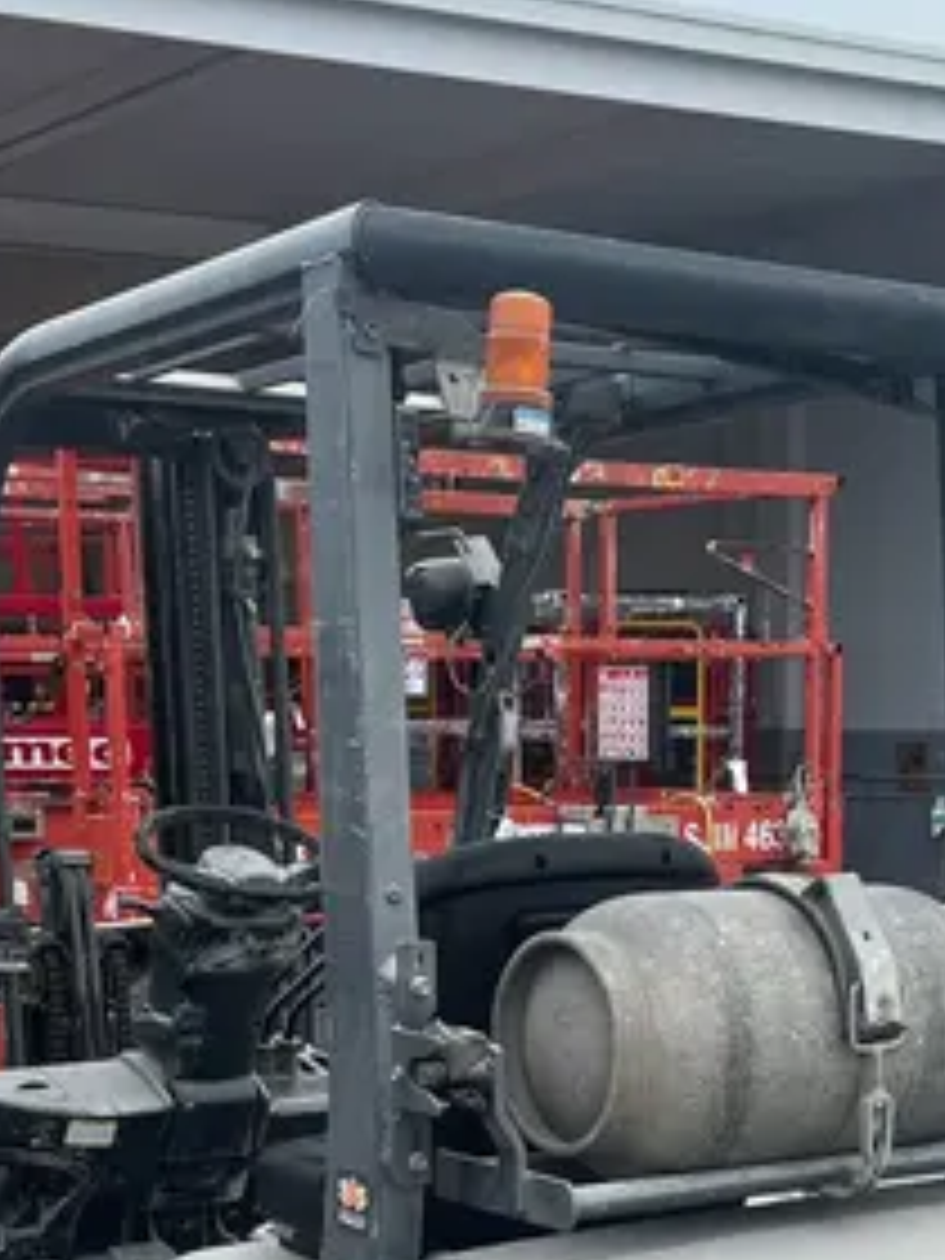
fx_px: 2475
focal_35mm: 68
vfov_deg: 26.9
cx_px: 639
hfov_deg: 21.5
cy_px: 1285
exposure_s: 1/124
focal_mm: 5.1
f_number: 1.6
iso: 32
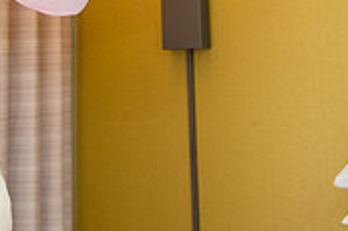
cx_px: 32
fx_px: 1101
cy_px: -146
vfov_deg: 11.4
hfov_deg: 17.7
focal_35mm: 114
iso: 500
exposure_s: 1/250
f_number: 3.5
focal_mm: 34
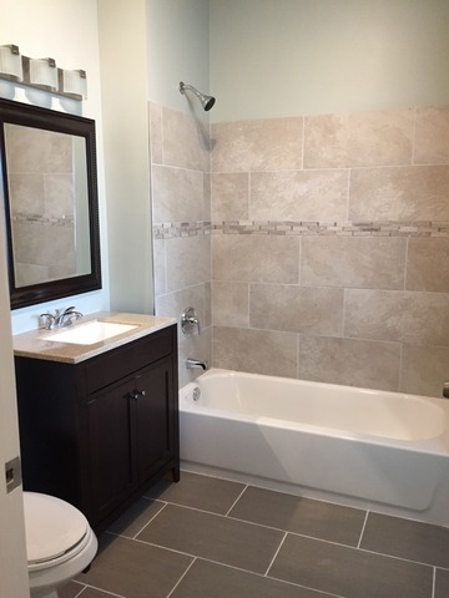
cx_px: 224
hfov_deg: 48.2
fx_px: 502
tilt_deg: -8.8
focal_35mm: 29
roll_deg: +0.3
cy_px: 299
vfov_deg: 61.7
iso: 160
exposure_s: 1/30
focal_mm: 4.15
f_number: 2.2
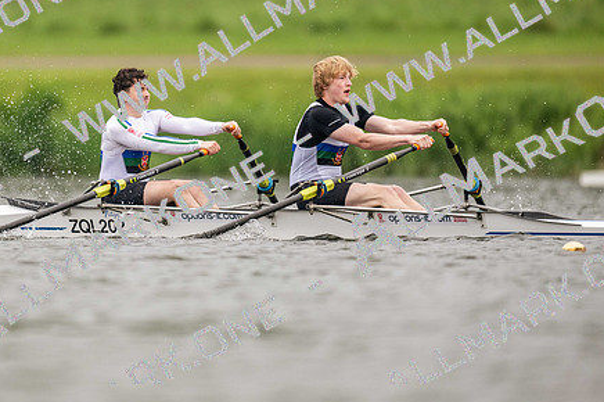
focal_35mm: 799
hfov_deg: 2.6
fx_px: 13395
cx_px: 233
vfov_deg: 1.7
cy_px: 147
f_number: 4
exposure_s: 1/2000
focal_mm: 600
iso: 1400
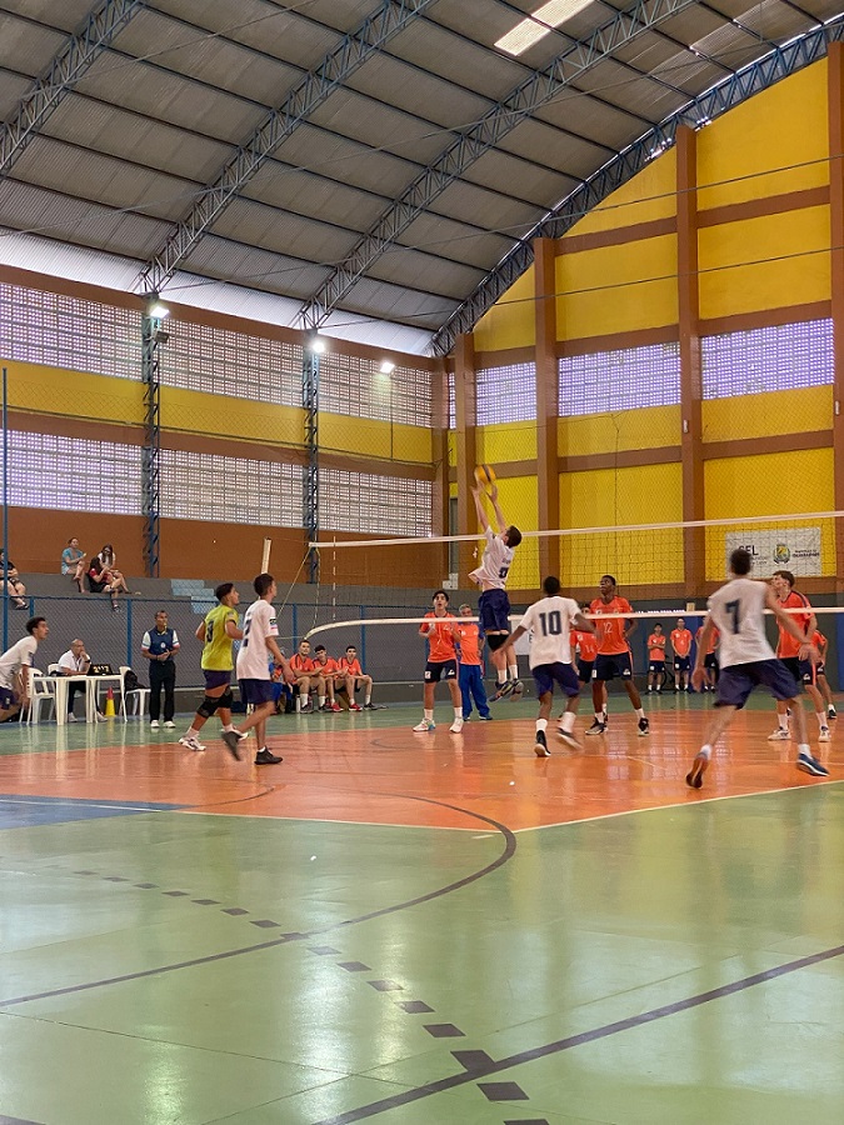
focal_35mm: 52
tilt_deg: +3.7
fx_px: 1690
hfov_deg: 28.0
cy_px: 562
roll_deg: +0.9
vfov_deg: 36.8
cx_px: 422
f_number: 2
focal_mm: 6
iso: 200
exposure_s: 1/60
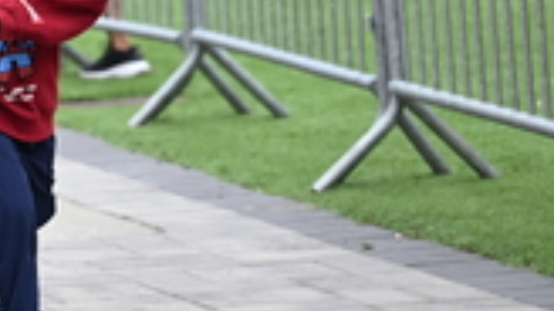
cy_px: -117
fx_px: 5329
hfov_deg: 5.9
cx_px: -138
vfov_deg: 3.3
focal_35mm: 363
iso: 640
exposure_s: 1/1600
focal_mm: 103
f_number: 2.8
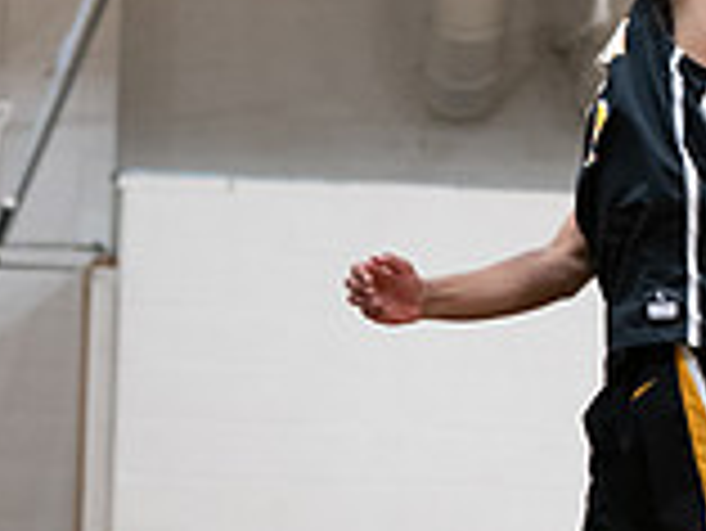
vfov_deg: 5.1
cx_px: 639
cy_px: 459
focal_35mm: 289
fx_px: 5899
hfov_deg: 6.8
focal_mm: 70
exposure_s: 1/200
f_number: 2.8
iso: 2000
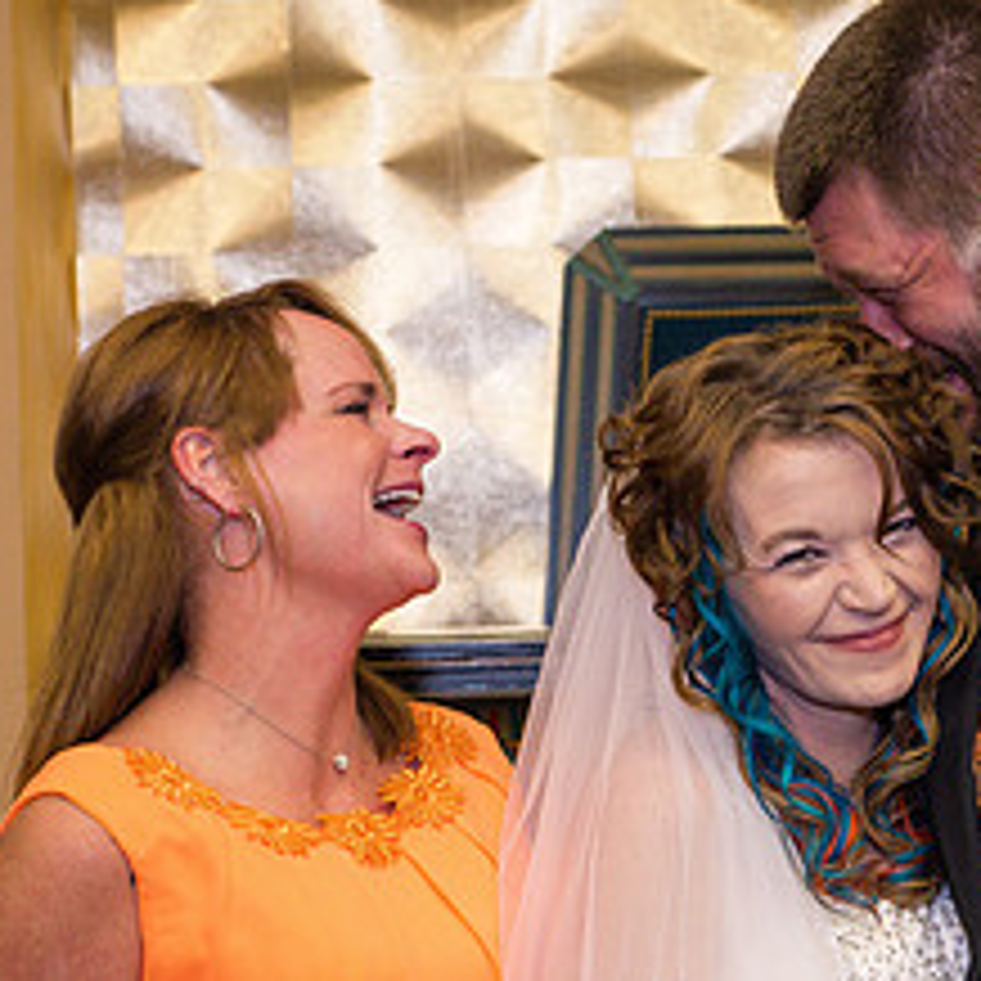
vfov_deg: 15.4
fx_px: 3623
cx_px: 842
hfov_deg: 15.3
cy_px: 578
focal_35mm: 113
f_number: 5
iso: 800
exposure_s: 1/125
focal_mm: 50
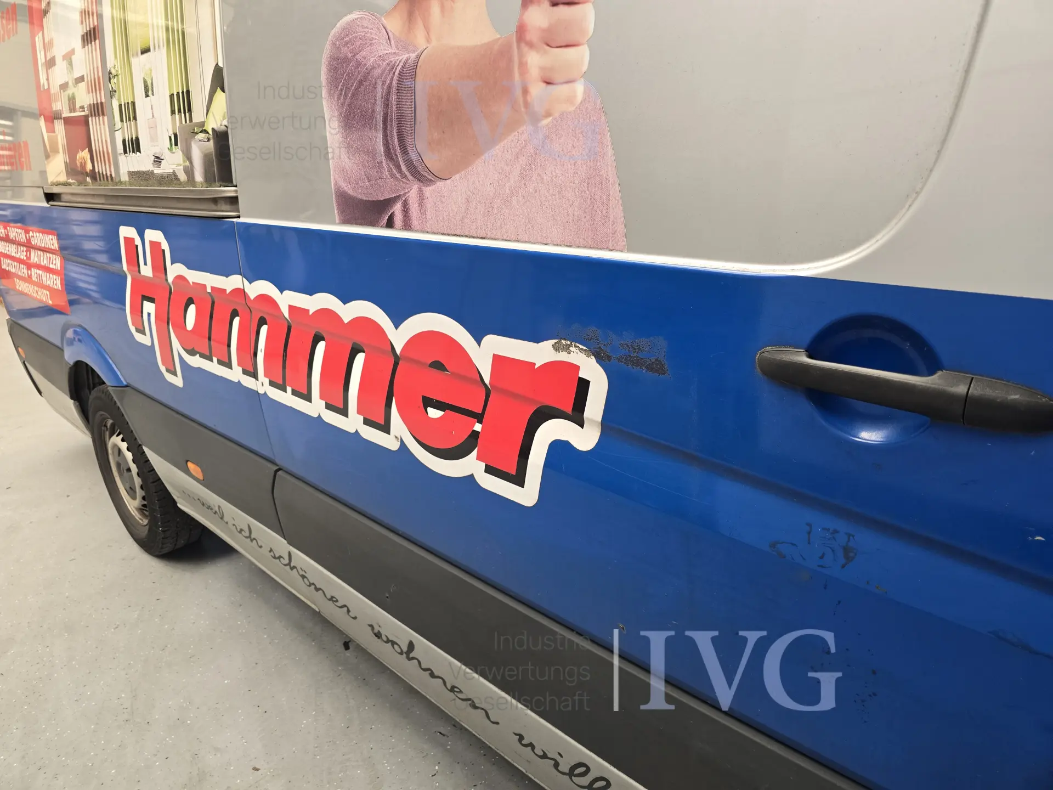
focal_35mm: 23
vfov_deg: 58.9
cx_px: 526
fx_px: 700
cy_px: 395
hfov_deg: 73.9
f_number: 1.7
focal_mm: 6.3
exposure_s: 1/180
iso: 160
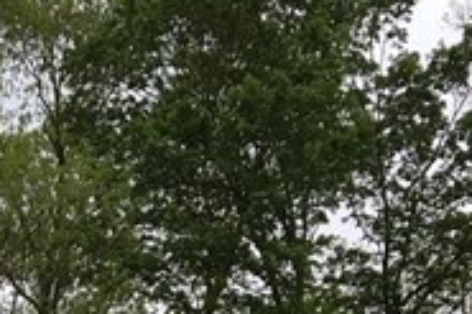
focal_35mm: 167
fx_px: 2188
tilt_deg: +8.1
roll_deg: -1.9
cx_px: -270
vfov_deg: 7.6
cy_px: 784
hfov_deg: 11.7
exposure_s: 1/519
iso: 25
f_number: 2.2
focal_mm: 4.15
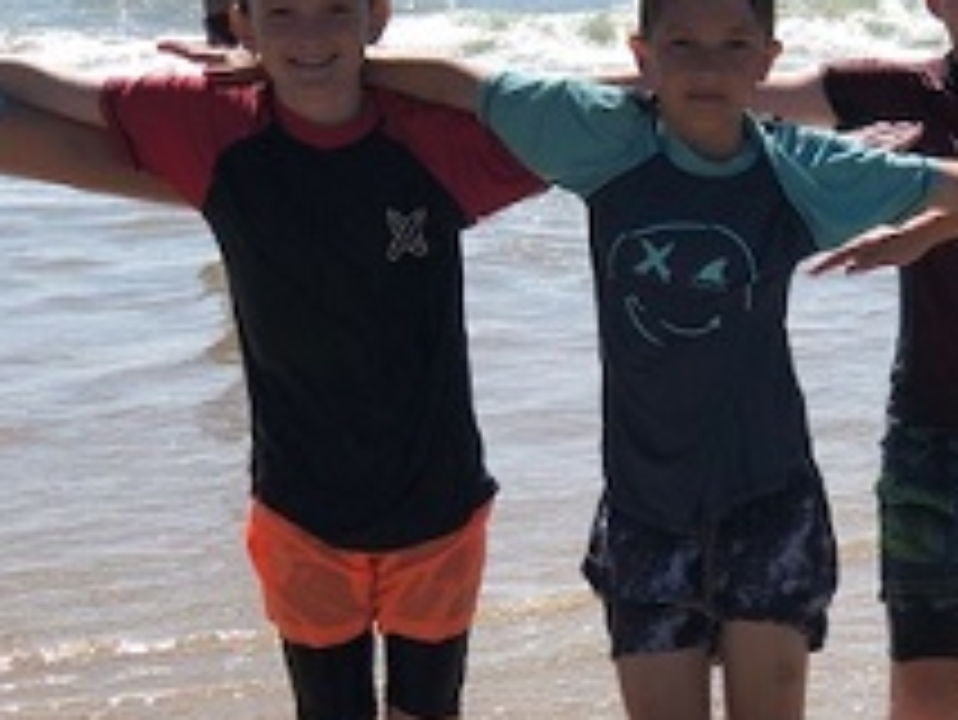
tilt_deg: -14.0
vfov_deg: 11.1
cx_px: 670
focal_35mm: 134
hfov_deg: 14.7
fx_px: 3711
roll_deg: +1.1
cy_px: 434
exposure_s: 1/923
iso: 20
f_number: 2.8
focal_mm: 6.6
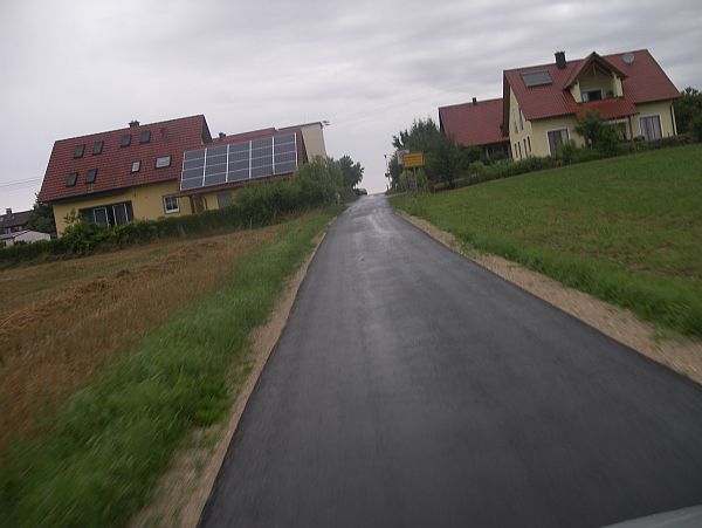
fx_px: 751
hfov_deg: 50.1
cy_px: 264
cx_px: 351
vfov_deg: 38.7
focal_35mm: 37
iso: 80
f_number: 2.8
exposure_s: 1/50
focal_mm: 7.8
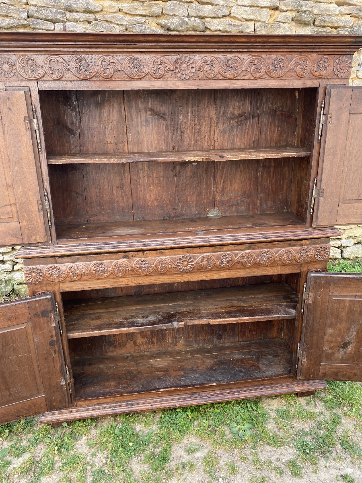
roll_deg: -1.9
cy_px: 242
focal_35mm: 26
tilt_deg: -17.3
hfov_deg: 53.1
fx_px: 363
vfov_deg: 67.3
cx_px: 181
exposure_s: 1/122
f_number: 1.8
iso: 40
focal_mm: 4.25
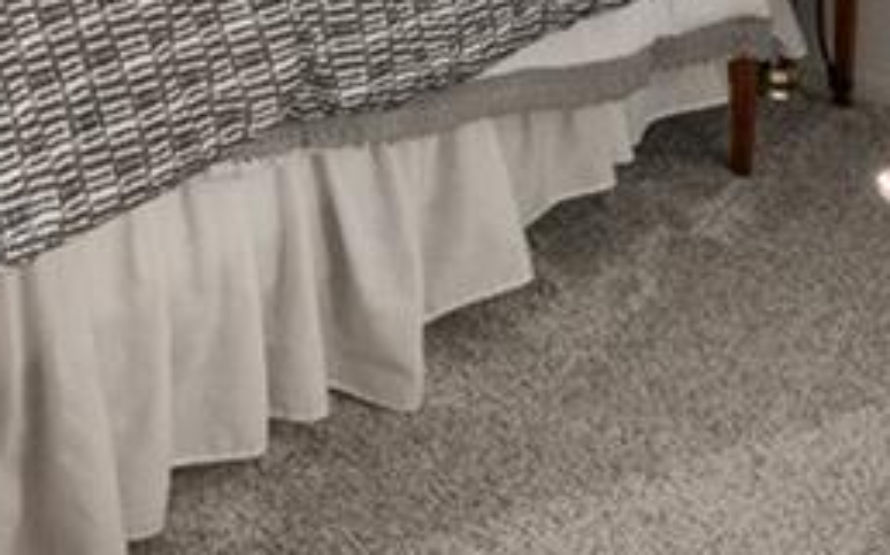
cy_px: -781
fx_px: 2449
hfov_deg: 18.1
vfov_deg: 10.9
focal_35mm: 101
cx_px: -486
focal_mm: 16
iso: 500
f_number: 11
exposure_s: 1/10
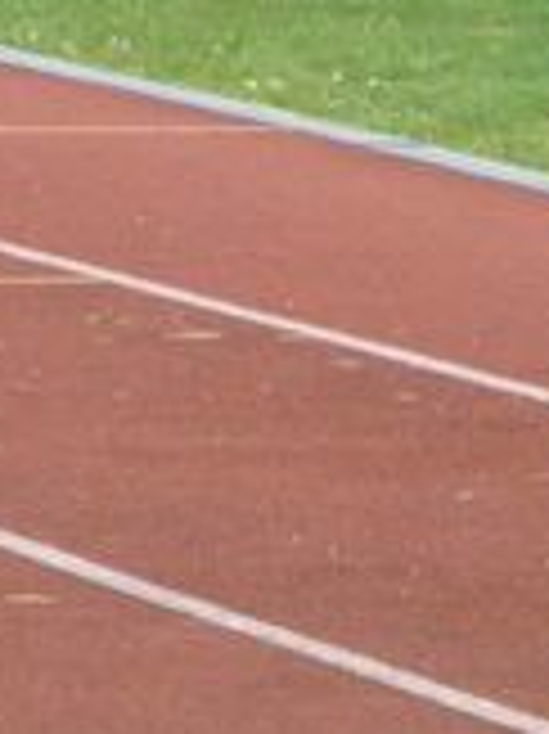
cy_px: -405
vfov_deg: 2.6
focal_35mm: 764
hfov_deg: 1.9
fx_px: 16177
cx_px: -56
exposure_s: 1/500
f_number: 5.6
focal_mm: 41.3
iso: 400
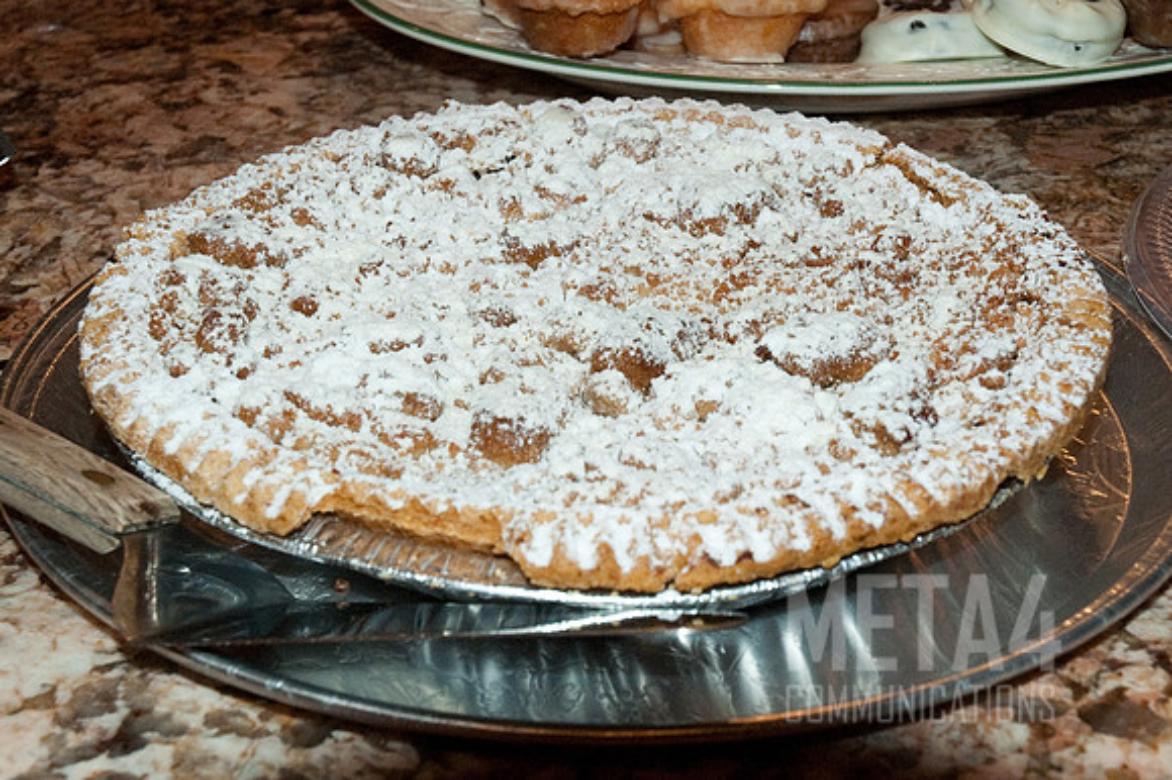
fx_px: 2447
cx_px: 696
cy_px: 301
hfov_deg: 26.9
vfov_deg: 18.1
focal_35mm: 75
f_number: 8
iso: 640
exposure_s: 1/125
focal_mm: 38
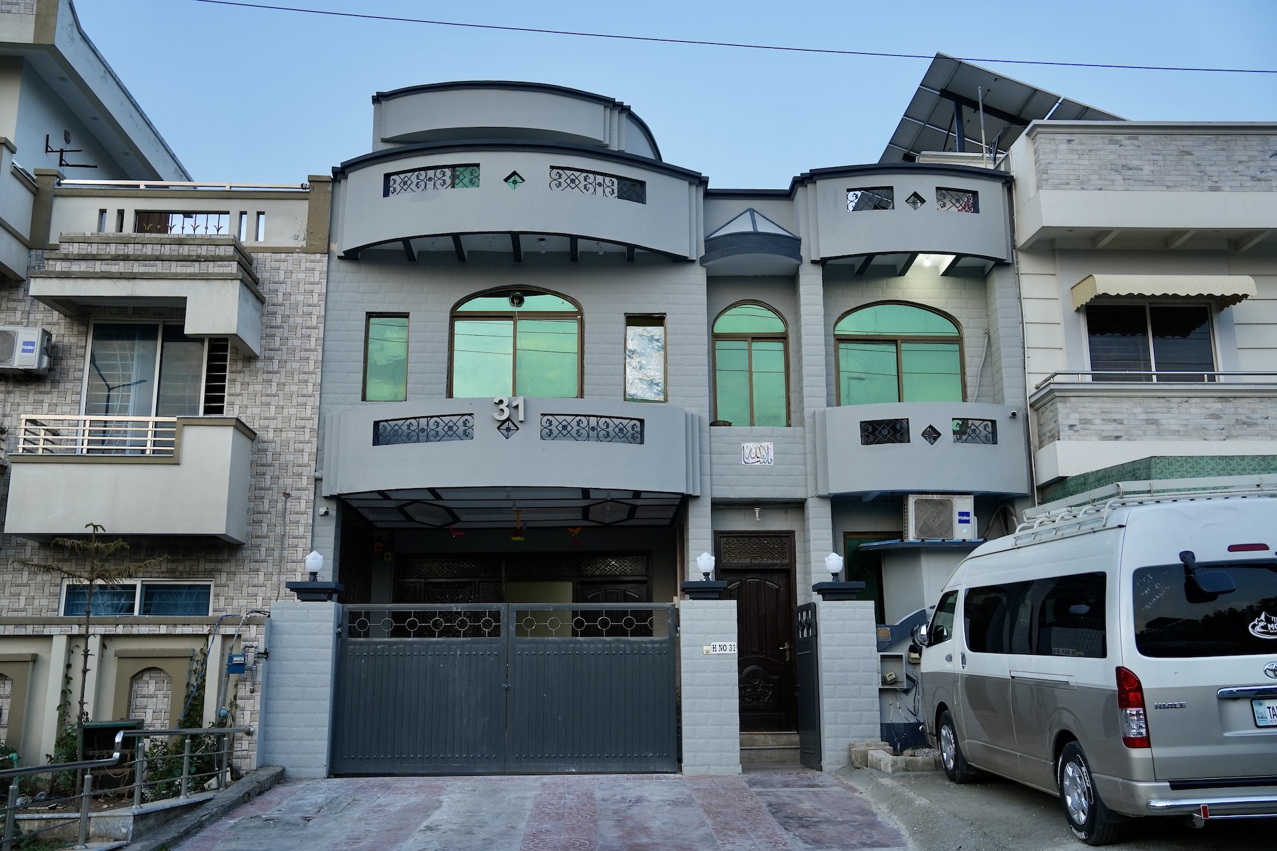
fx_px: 1206
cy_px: 426
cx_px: 638
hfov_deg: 55.8
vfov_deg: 38.9
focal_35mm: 34
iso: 640
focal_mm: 34
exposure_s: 1/320
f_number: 2.8
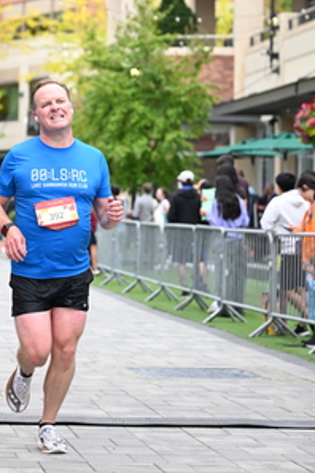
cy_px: 99
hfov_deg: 10.1
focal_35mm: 135
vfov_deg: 15.1
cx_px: 68
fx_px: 1772
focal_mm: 73
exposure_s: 1/1600
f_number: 2.8
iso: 640
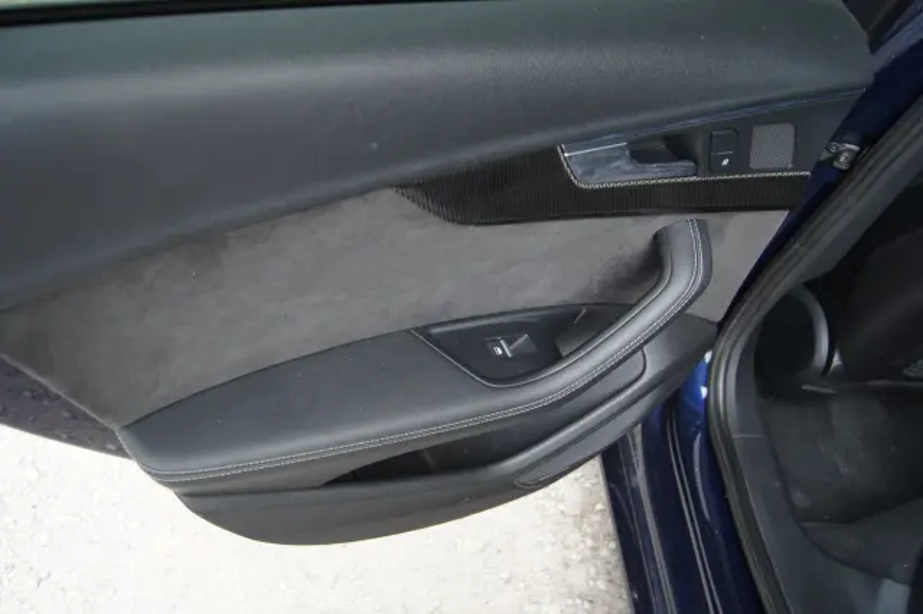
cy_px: 307
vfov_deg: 39.9
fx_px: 846
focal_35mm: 33
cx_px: 462
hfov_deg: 57.2
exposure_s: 1/40
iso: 100
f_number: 4
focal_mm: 22
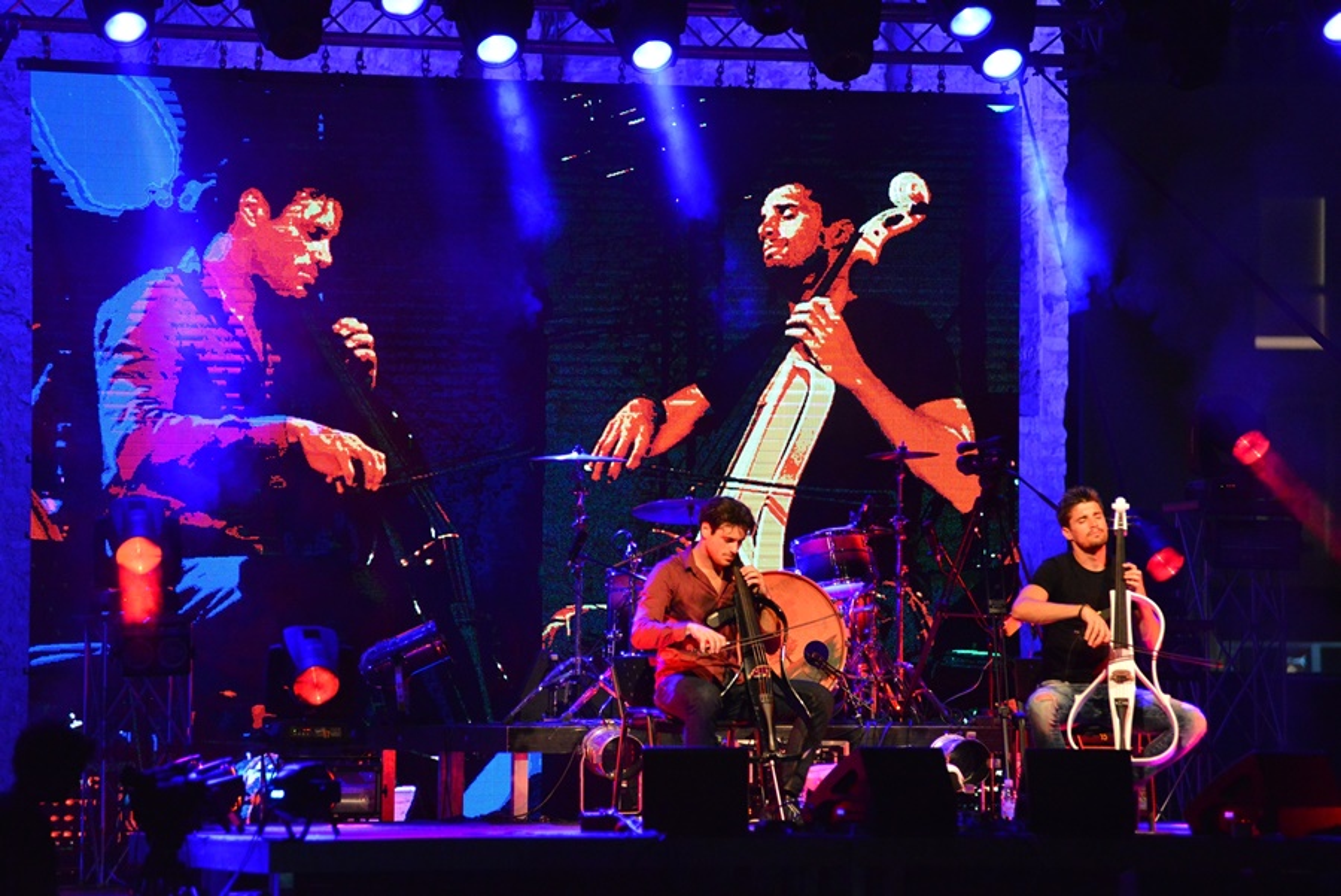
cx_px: 670
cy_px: 448
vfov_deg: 8.1
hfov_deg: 12.1
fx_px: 6335
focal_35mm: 170
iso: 6400
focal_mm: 170
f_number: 3.5
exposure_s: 1/400
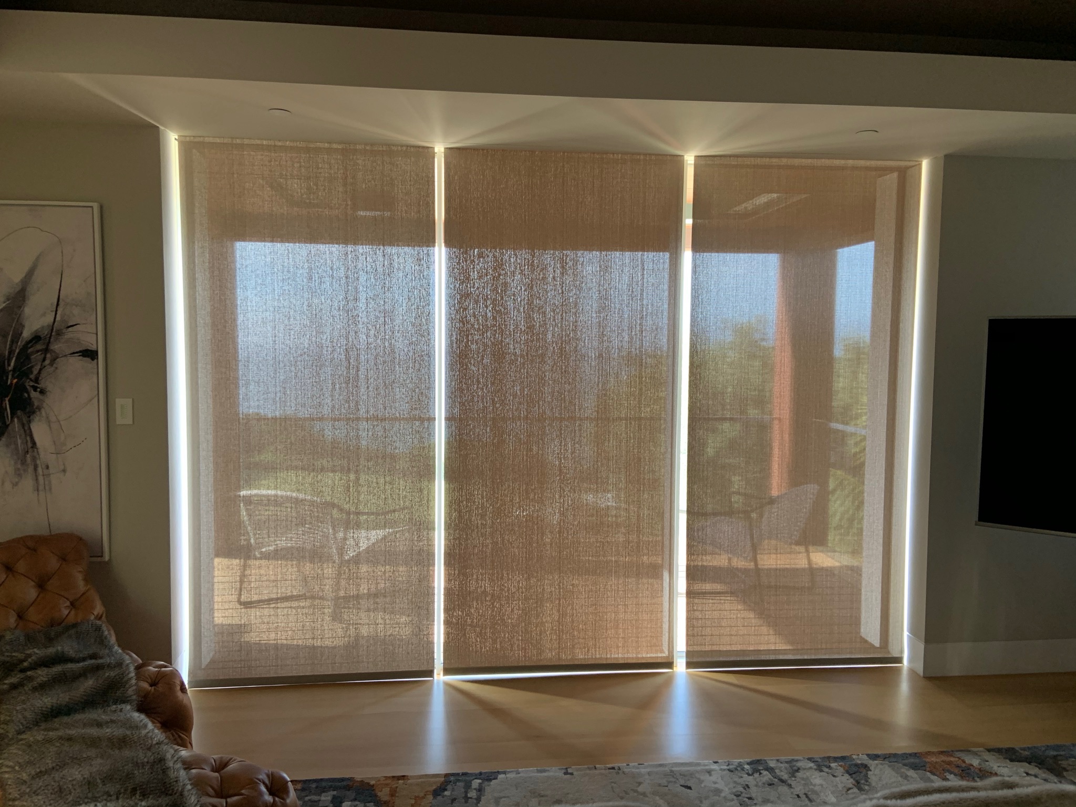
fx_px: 808
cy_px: 404
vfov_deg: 53.1
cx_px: 538
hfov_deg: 67.3
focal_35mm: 26
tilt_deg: -5.3
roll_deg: +0.0
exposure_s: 1/60
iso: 125
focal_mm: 4.25
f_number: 1.8
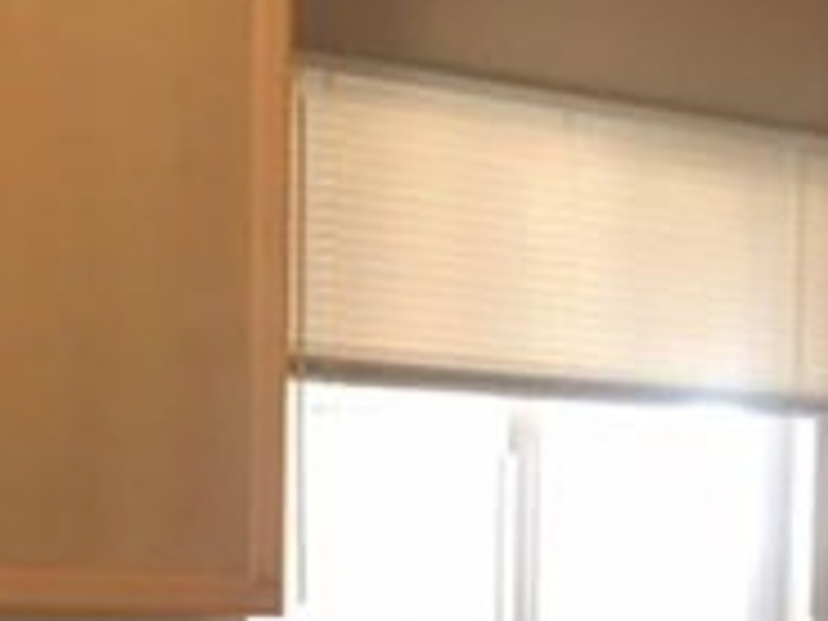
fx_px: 2416
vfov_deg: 14.0
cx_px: 994
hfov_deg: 18.4
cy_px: 832
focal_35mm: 101
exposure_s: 1/30
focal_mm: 4.15
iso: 64
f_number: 2.2
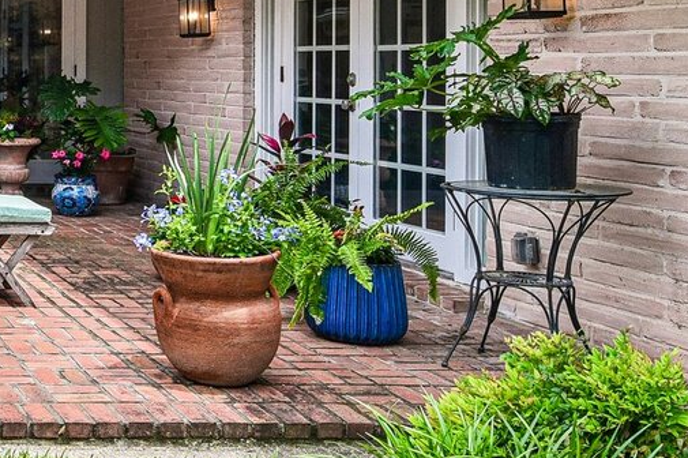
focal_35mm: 61
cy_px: 72
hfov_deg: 27.1
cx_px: -229
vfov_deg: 21.9
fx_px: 1165
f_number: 8
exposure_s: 1/320
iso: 400
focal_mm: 19
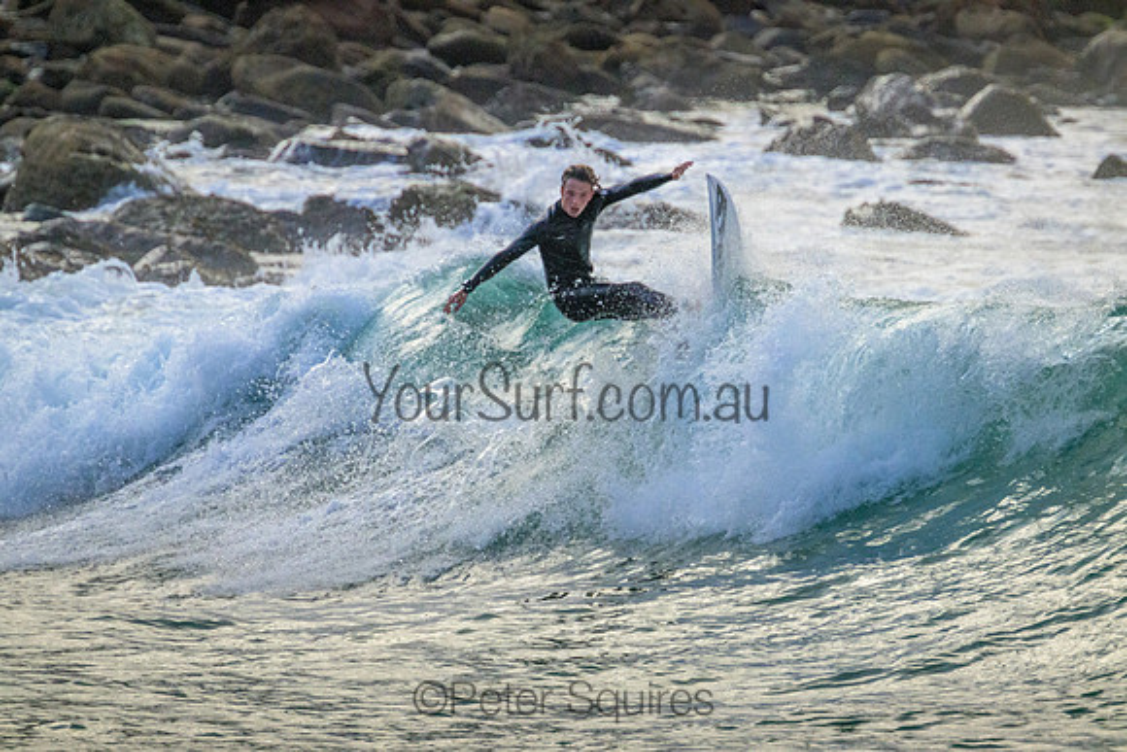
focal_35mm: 800
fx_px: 25049
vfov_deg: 1.7
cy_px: 376
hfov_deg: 2.6
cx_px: 564
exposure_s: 1/1000
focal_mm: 800
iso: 5000
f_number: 11
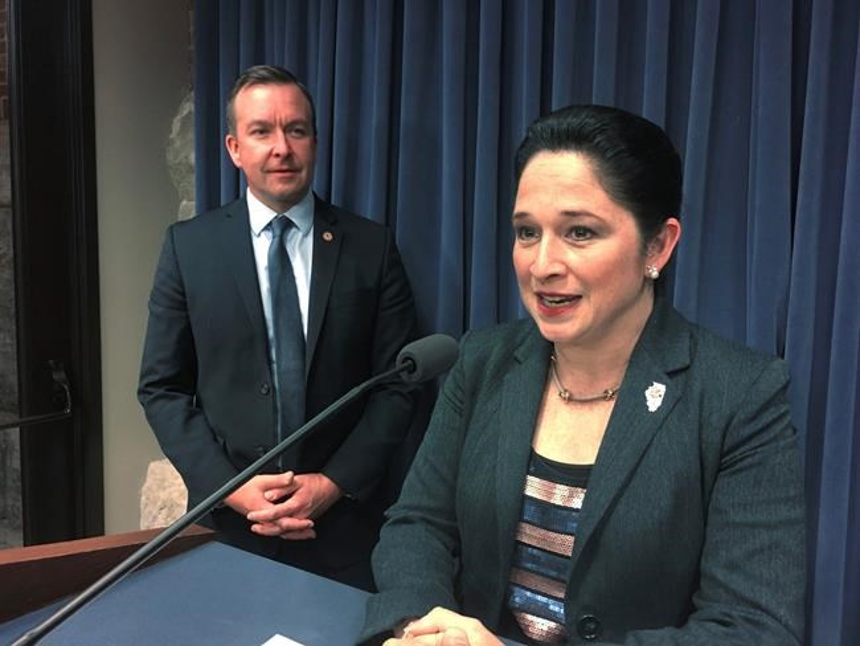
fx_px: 721
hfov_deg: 61.6
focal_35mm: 29
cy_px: 323
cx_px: 430
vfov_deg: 48.3
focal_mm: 4.15
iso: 100
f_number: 2.2
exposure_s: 1/30
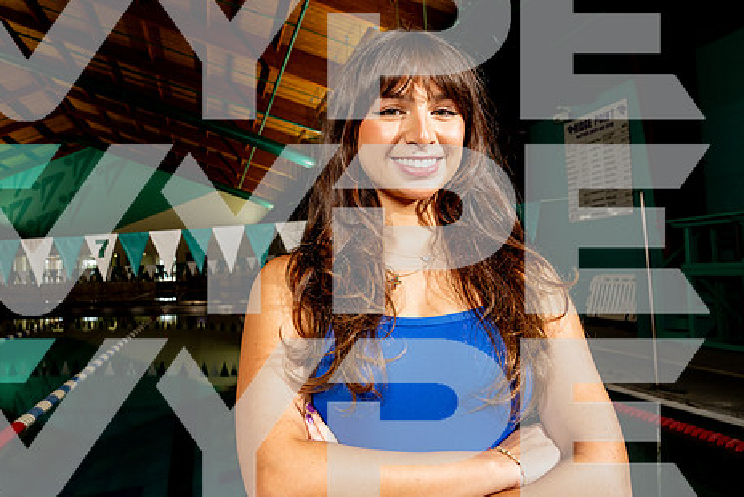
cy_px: 230
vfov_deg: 43.6
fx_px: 620
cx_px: 301
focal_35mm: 30
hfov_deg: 61.4
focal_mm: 24
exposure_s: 1/125
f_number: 7.1
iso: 500
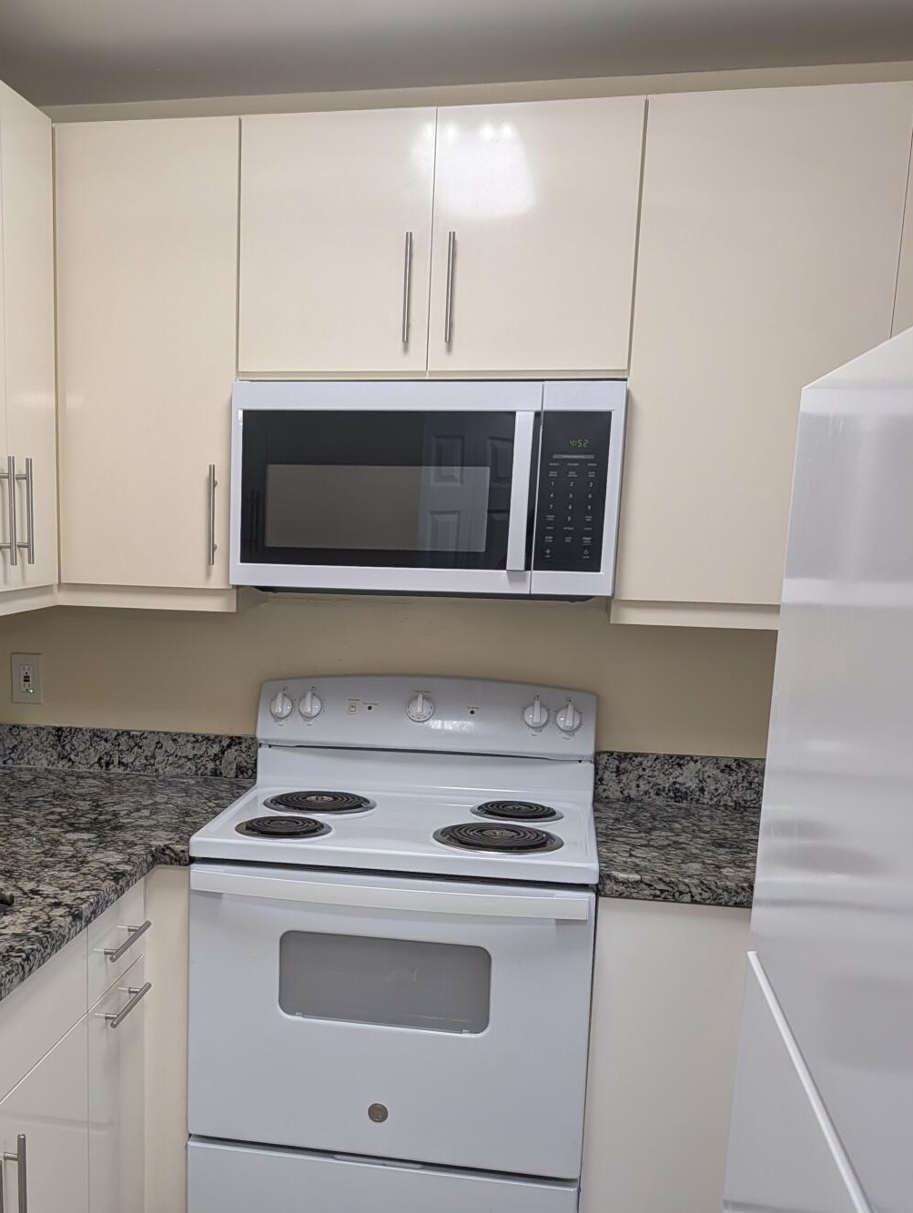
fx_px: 1263
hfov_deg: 38.9
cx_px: 250
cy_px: 735
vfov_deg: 50.9
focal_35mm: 36
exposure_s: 1/120
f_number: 1.68
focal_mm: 6.9
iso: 277
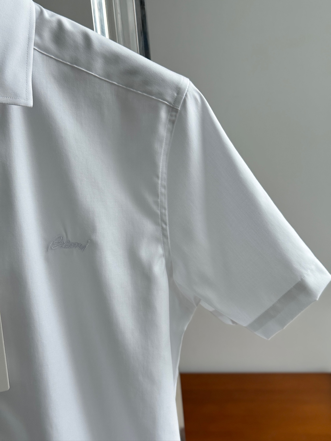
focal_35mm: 48
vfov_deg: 39.7
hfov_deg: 30.3
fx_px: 612
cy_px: 220
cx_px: 166
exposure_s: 1/693
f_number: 1.78
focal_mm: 6.76
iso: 64
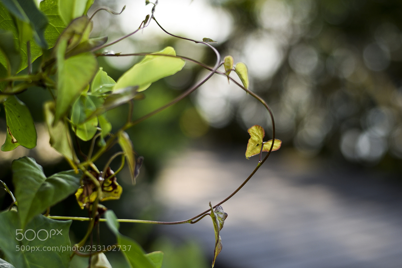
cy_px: 134
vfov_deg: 18.2
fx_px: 837
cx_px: 201
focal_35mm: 75
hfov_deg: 27.0
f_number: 2.5
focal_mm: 50
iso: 100
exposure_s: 1/640
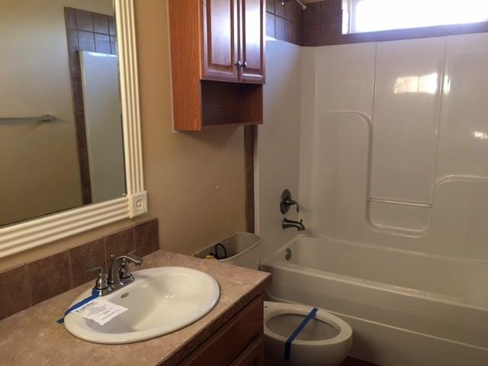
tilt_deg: -10.3
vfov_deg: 48.2
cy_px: 183
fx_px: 409
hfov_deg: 61.7
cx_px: 244
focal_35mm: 29
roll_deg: +0.6
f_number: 2.2
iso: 32
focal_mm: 4.15
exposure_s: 1/15
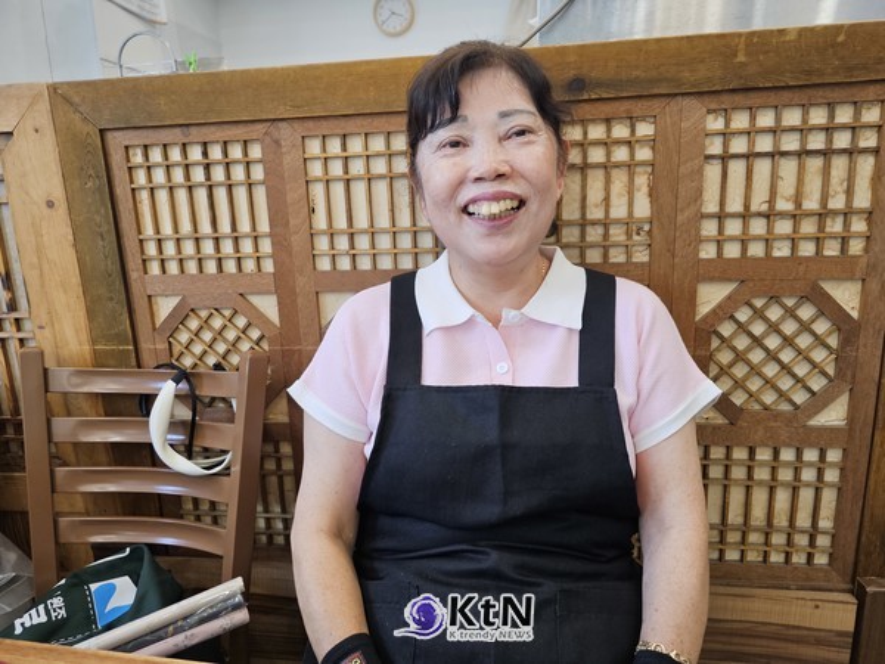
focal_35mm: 23
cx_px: 442
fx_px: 588
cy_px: 332
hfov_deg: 73.9
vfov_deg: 58.9
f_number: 1.7
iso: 200
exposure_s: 1/120
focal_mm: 6.3
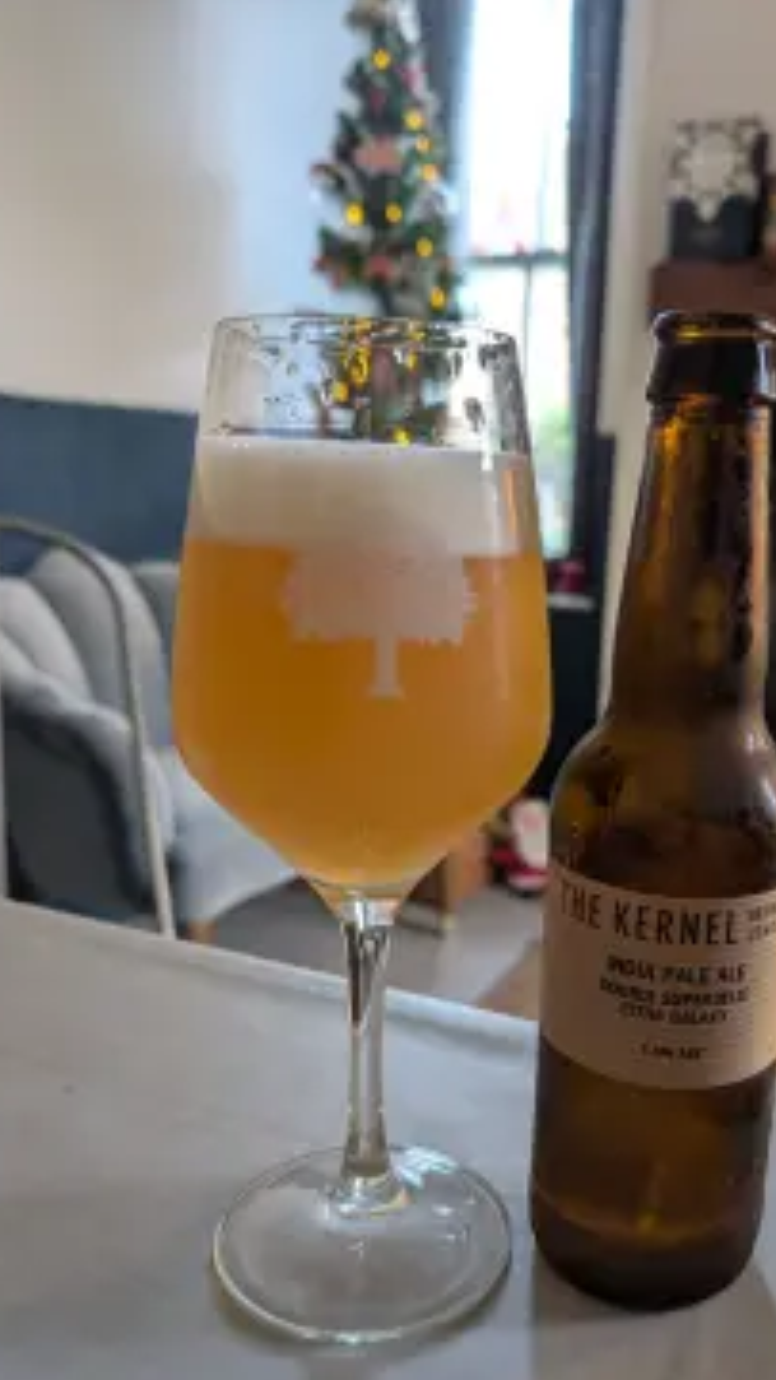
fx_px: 1061
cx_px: 518
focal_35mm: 29
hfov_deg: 39.7
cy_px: 745
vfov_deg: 66.0
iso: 322
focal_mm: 6.9
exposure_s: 1/100
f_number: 1.68
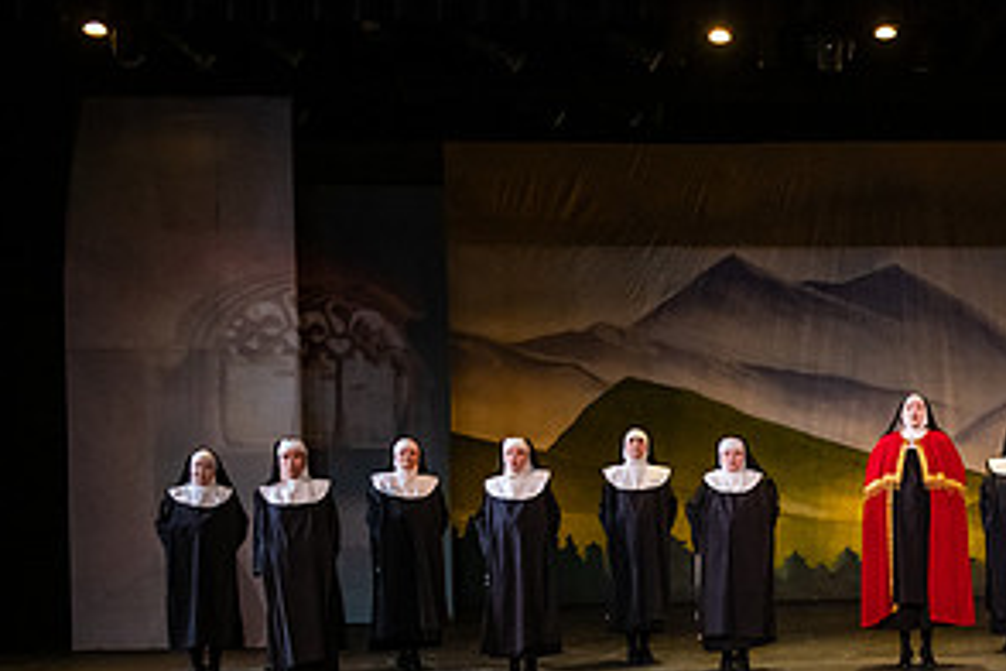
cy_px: 519
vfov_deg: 19.0
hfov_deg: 27.0
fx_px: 1984
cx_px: 989
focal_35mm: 71
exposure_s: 1/200
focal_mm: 36
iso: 4000
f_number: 3.2
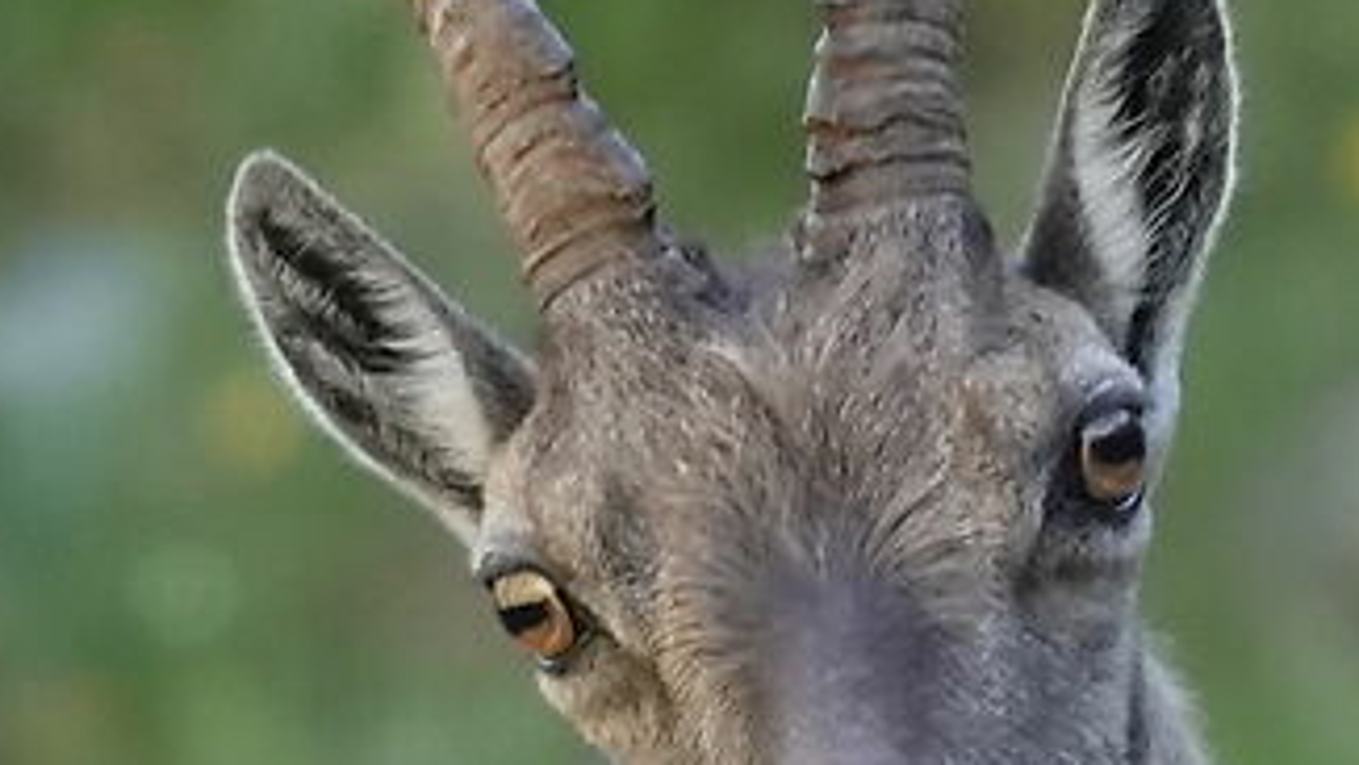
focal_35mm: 3275
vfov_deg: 0.4
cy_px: 2253
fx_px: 118045
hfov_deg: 0.7
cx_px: 406
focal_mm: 155.41
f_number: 4
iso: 640
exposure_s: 1/250
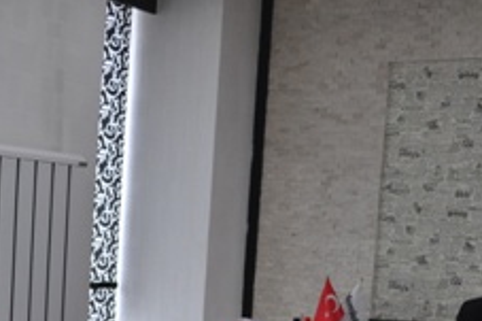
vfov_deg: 17.3
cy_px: 315
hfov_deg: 26.3
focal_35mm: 77
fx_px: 1030
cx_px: 217
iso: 800
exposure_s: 1/60
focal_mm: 26
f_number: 4.2
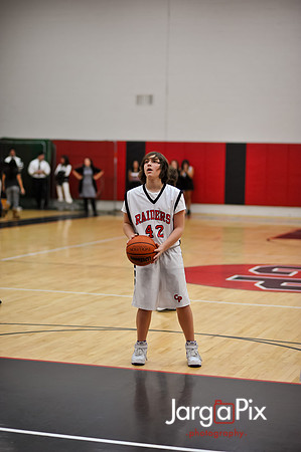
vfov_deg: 23.9
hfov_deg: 16.0
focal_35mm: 85
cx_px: 150
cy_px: 226
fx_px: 1068
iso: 1000
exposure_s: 1/500
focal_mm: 85
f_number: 2
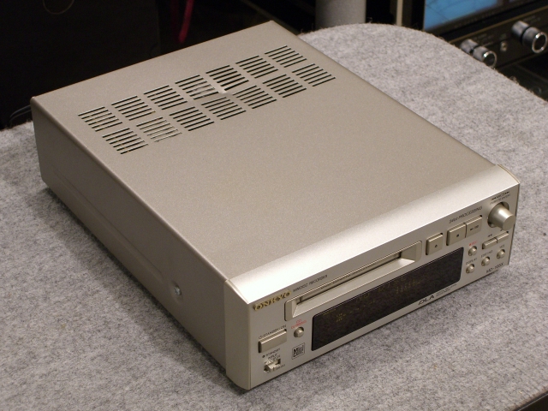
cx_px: 274
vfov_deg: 18.4
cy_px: 206
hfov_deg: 24.4
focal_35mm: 80
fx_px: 1266
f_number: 4.4
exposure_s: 1/15
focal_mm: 16.6
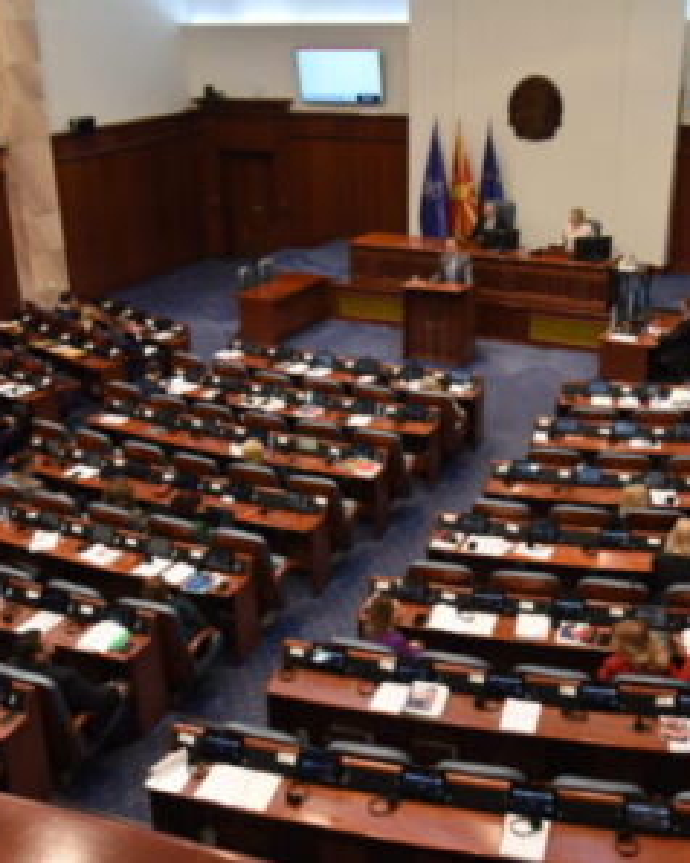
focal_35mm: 44
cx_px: 339
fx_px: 1124
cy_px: 432
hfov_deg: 34.1
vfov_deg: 42.0
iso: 2500
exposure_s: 1/250
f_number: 4
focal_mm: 31
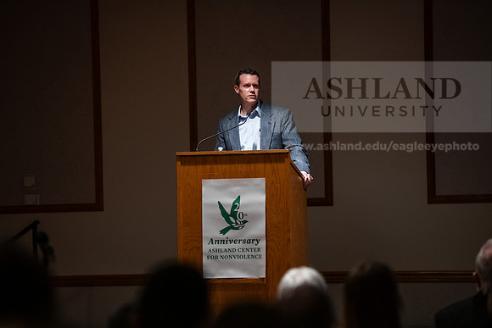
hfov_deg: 12.1
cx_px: 246
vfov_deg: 8.1
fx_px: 2324
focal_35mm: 170
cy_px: 164
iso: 2500
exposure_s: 1/200
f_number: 3.2
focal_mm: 170
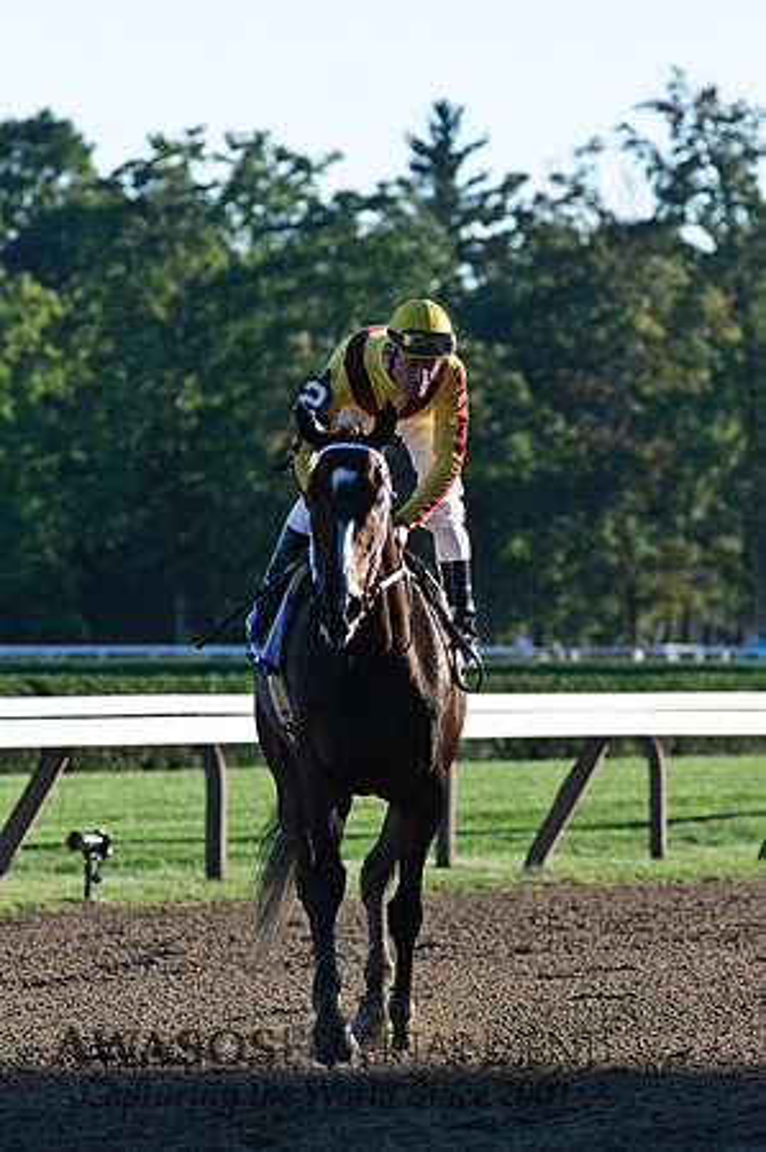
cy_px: 576
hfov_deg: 4.9
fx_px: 8877
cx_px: 383
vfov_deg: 7.4
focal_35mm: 278
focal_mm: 185
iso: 800
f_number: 6.3
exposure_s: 1/2000
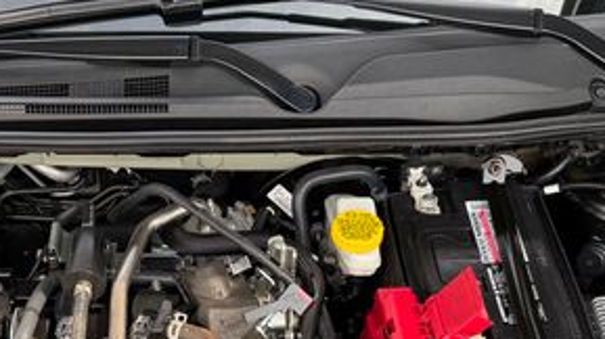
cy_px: 349
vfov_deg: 20.0
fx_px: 930
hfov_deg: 35.6
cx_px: 191
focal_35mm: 58
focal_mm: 6.76
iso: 100
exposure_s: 1/575
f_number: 1.78
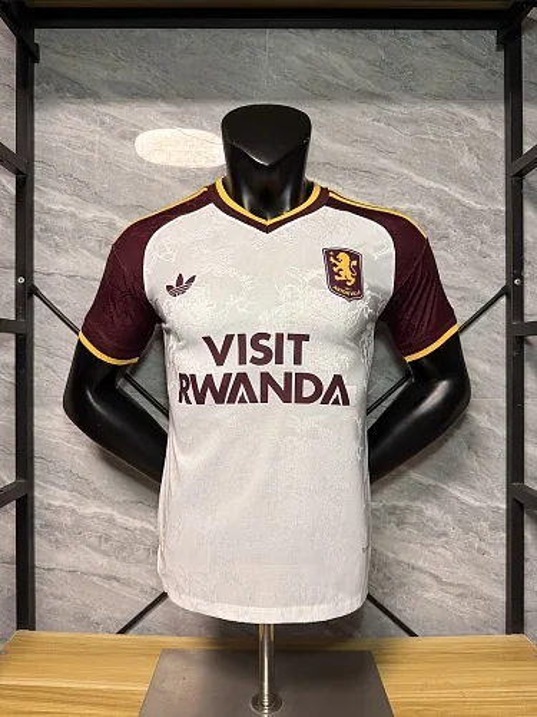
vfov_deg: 71.6
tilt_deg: +0.1
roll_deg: -0.2
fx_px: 496
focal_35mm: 24
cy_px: 358
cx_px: 268
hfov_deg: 56.8
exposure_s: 1/100
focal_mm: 6.76
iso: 160
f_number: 1.78
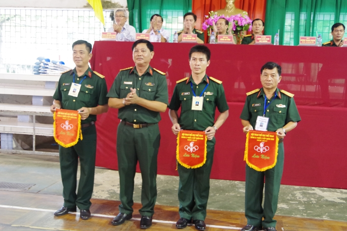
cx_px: 182
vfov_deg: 32.6
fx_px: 395
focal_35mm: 41
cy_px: 119
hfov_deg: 47.4
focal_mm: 24
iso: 1600
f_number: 4
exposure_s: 1/25
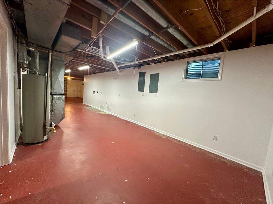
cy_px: 102
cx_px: 136
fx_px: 110
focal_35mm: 14
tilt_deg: -4.3
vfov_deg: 85.7
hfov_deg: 102.1
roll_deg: -4.6
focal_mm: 2.22
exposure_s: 1/60
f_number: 2.2
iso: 200
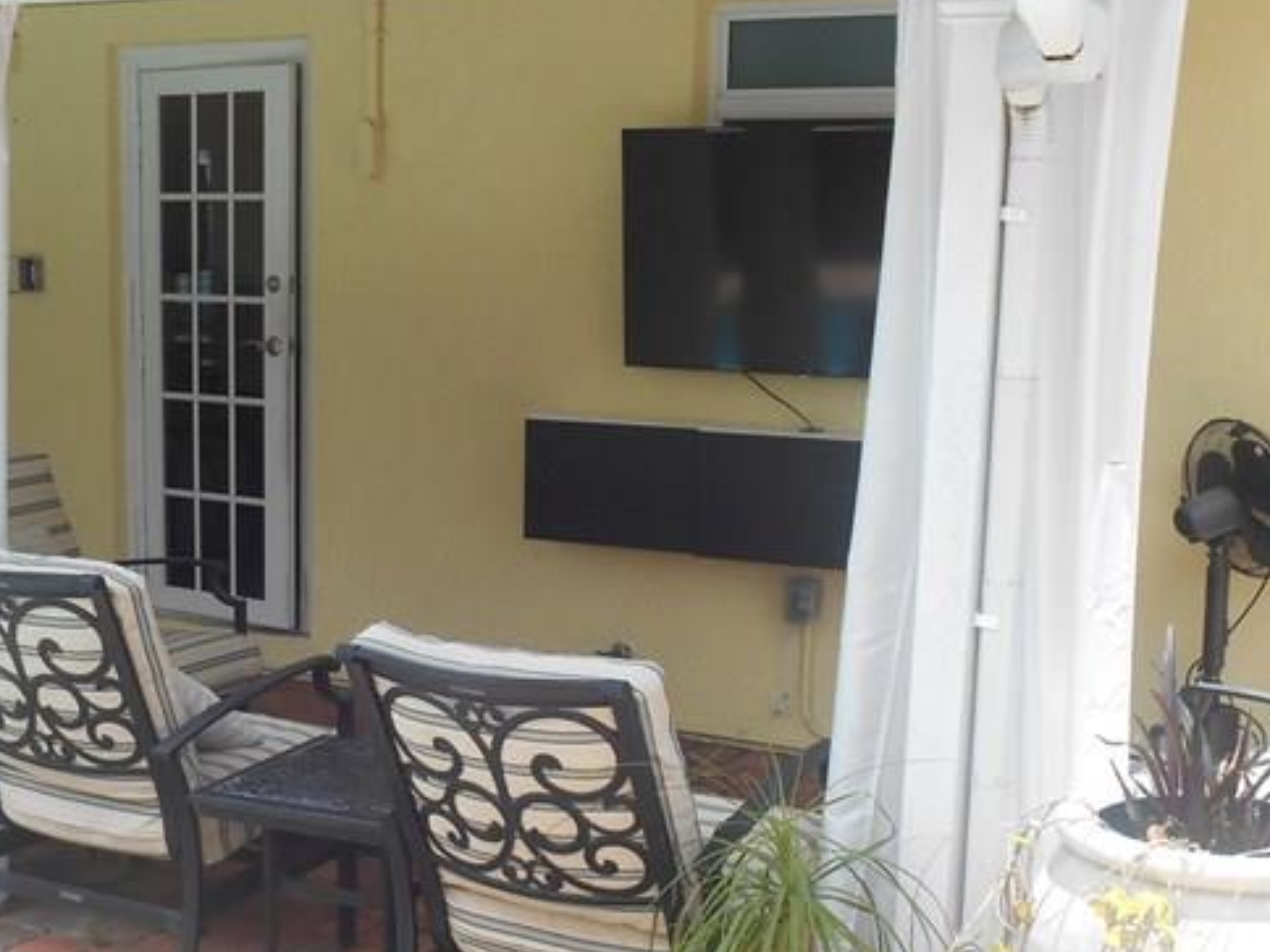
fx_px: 2018
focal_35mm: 55
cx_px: 496
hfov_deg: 34.8
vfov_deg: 26.3
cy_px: 692
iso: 80
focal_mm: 4.7
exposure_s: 1/320
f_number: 3.4
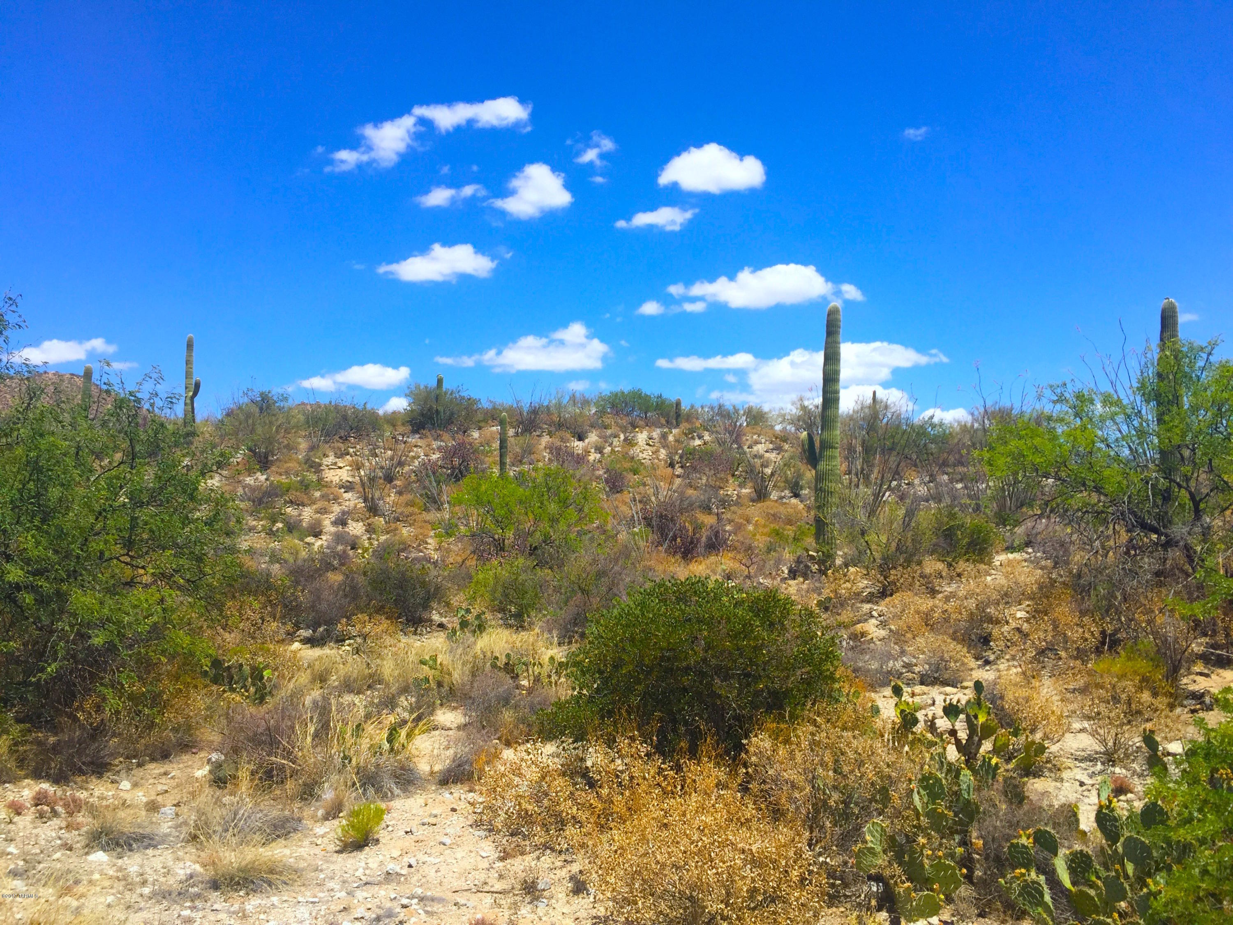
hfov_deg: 61.7
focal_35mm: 29
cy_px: 462
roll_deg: +0.1
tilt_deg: +3.7
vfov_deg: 48.2
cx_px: 616
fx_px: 1033
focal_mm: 4.15
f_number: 2.2
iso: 32
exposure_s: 1/2326
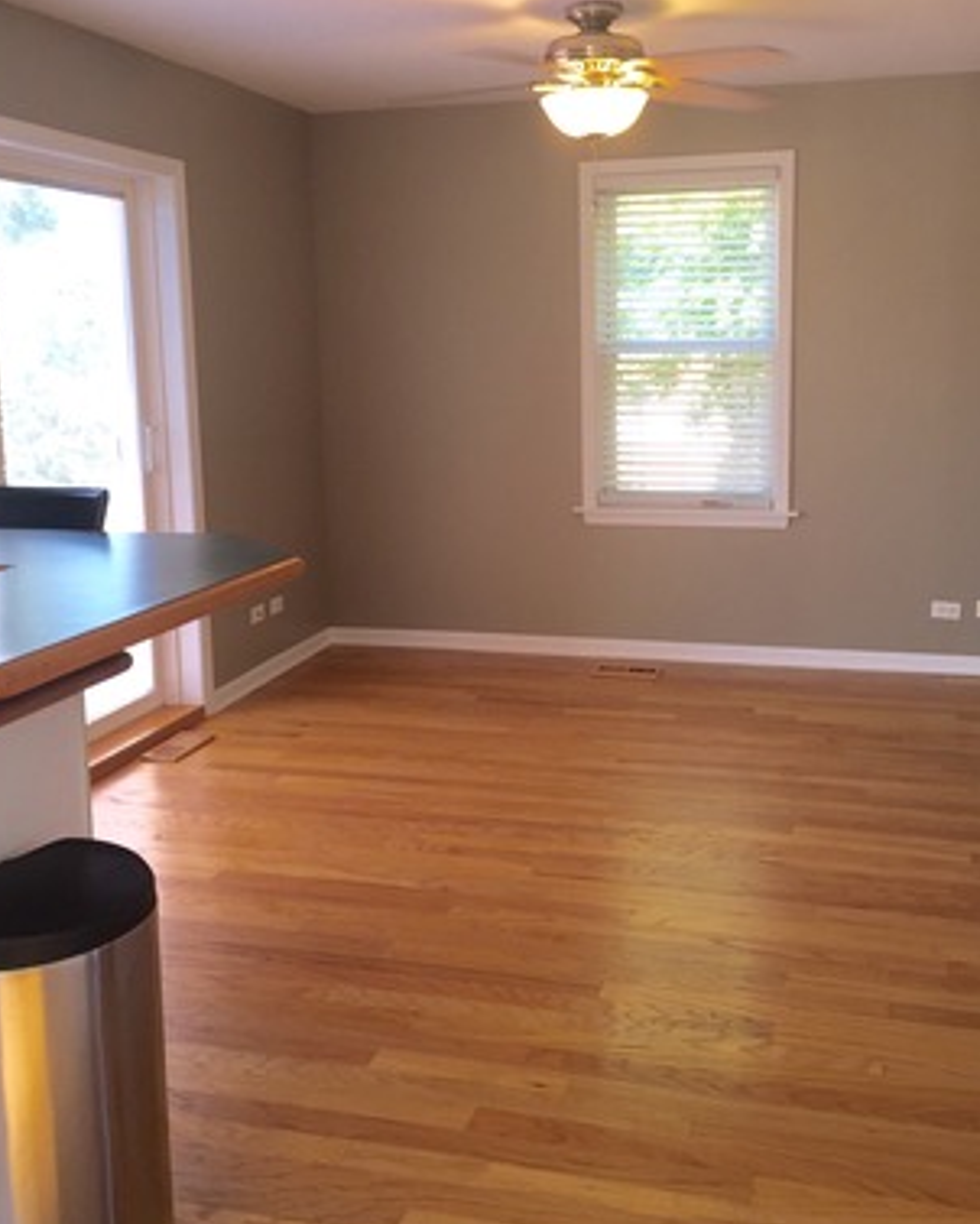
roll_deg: +0.6
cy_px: 539
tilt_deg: -8.4
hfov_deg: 41.1
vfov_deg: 50.1
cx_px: 539
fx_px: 1304
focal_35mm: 36
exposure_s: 1/60
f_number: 2.2
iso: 40
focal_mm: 4.15
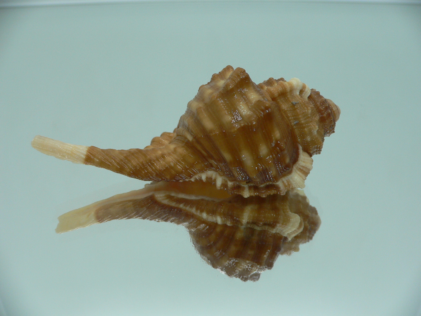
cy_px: 158
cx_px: 210
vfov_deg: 40.7
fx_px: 426
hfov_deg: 52.6
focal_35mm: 35
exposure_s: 1/60
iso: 80
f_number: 2.8
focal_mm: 4.6
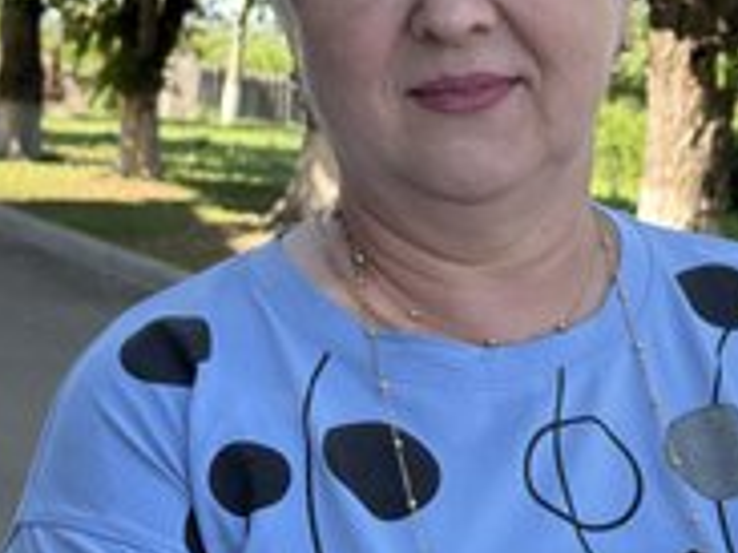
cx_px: 540
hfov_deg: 18.6
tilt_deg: -1.6
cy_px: 137
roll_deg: -2.0
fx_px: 2237
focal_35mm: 105
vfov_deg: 14.0
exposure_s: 1/535
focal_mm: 6.76
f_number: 1.78
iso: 64
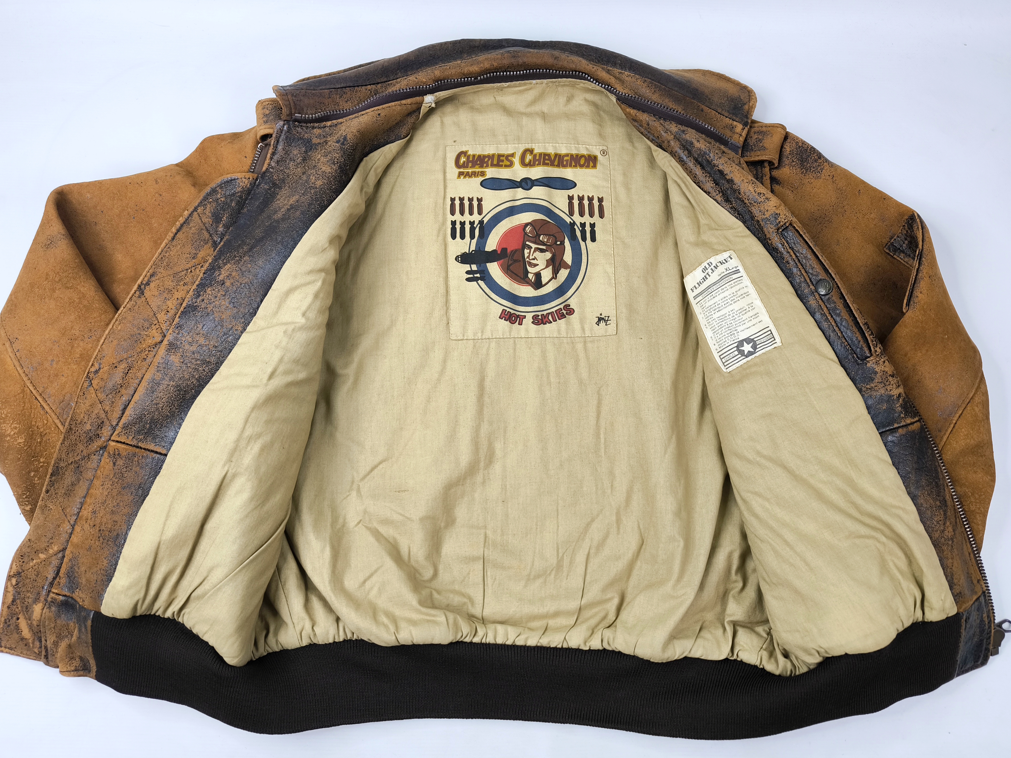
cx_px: 506
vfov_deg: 56.8
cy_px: 379
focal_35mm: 24
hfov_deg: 71.6
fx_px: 701
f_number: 1.9
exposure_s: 1/100
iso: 80
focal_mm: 6.92
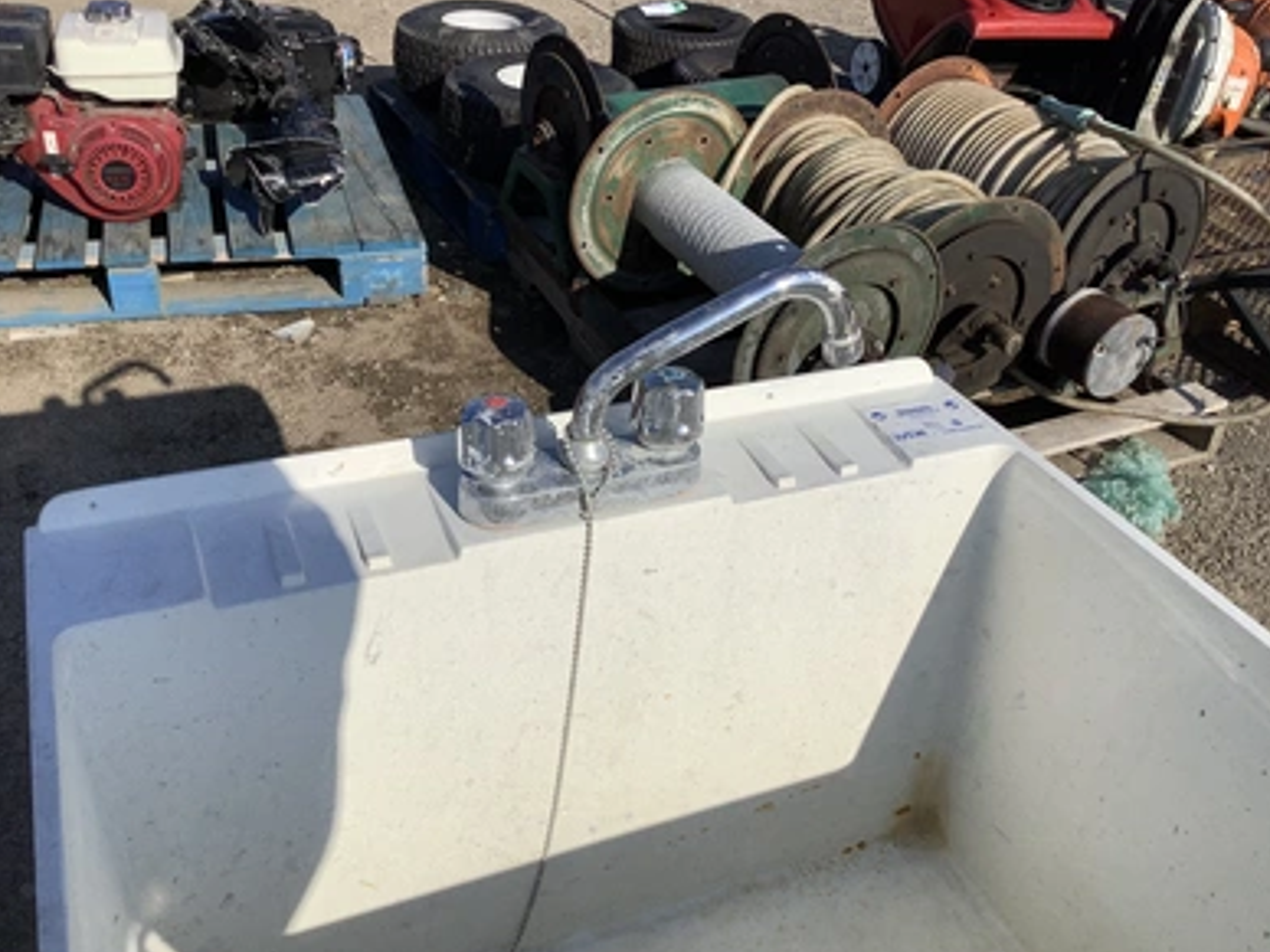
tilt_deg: -33.3
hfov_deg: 56.8
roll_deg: -6.4
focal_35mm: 32
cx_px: 625
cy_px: 471
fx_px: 1174
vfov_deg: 44.2
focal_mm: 3.3
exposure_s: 1/3401
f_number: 2.4
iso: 25
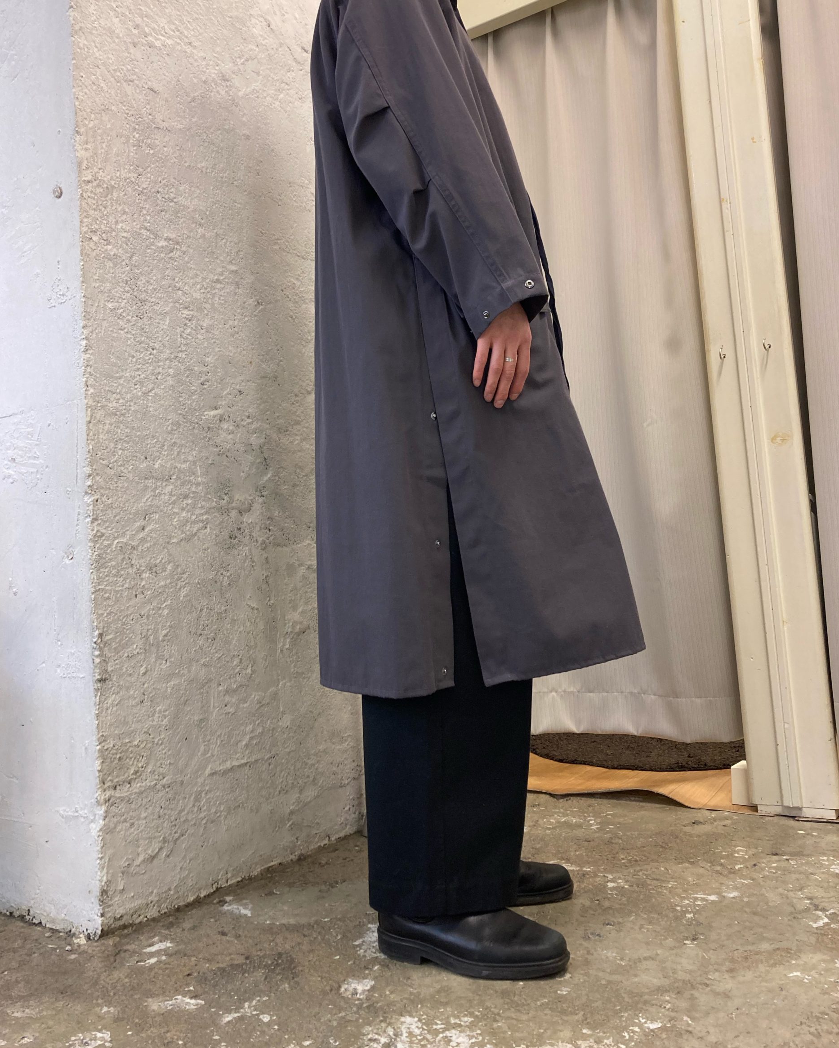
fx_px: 931
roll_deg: +3.9
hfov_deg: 48.5
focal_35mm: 30
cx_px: 424
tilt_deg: +5.0
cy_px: 503
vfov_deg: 58.7
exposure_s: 1/50
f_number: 1.8
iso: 80
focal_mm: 3.99
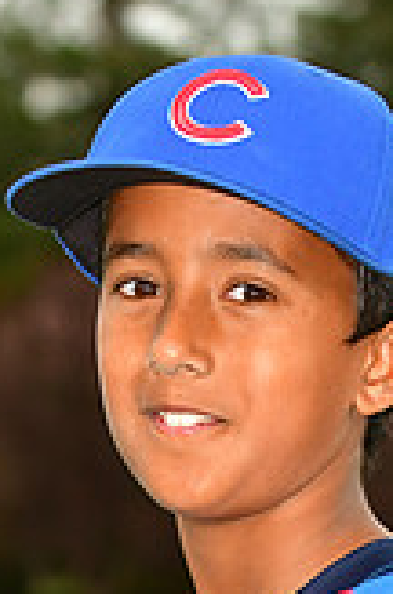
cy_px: 856
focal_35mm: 439
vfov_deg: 4.7
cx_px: 129
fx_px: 7219
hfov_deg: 3.1
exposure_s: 1/800
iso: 400
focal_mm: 82
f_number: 5
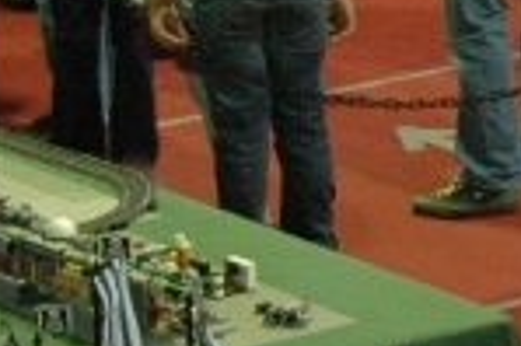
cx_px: 1605
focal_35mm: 319
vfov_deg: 4.2
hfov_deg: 6.0
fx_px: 4618
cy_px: -318
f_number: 5.6
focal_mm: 31
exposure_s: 1/15
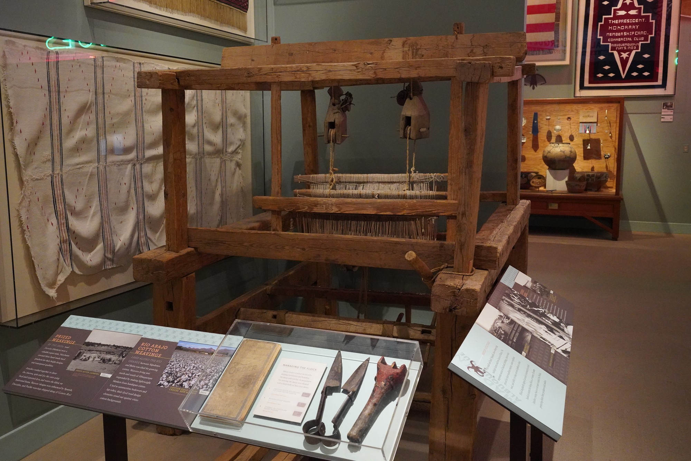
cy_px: 230
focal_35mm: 31
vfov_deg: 42.3
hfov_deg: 60.3
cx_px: 346
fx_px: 595
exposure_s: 1/80
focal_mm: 31
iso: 10000
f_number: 6.3
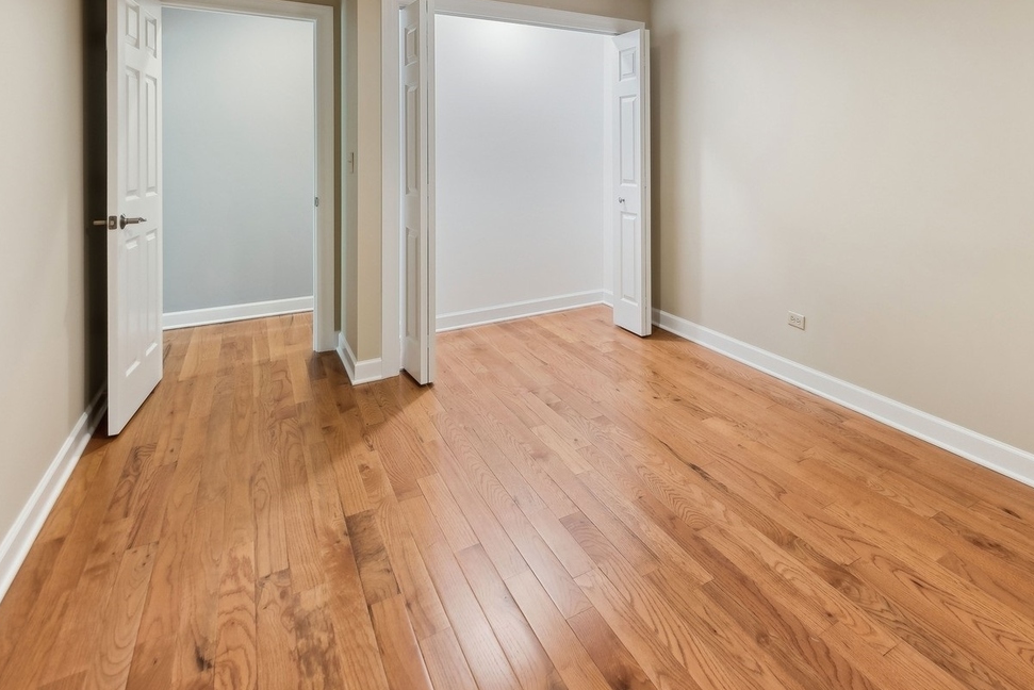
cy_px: 166
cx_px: 648
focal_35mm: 20
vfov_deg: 58.5
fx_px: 575
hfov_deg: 82.3
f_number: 8
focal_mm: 12
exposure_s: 1/4
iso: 320
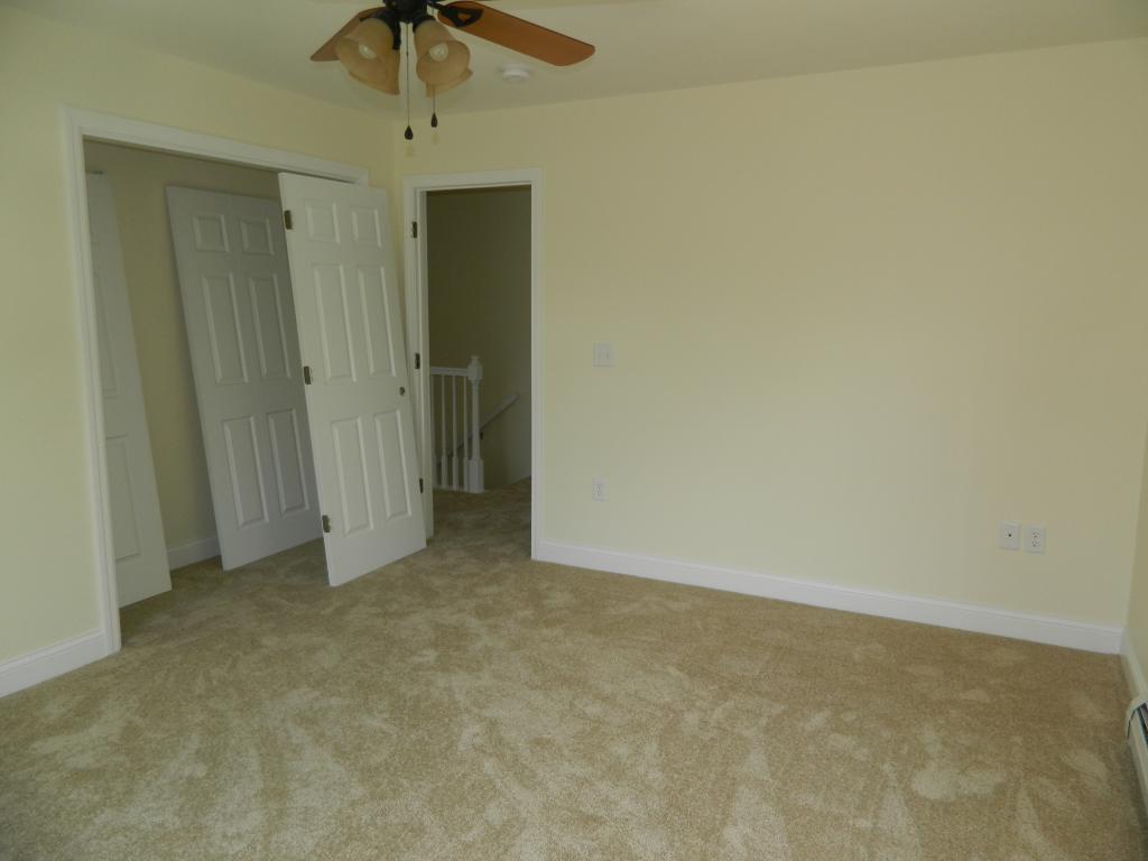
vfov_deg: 54.9
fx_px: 829
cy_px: 430
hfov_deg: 69.4
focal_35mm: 25
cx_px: 574
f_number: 3.1
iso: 80
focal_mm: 4.5
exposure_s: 1/100
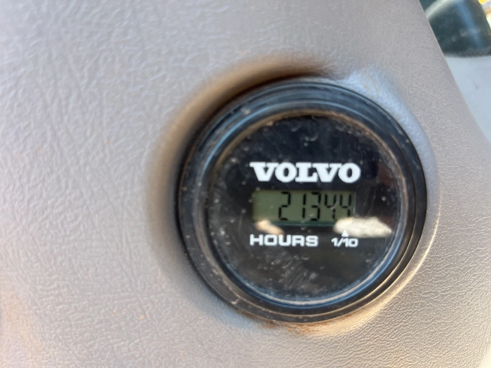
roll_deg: -1.2
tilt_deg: -6.7
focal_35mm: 26
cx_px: 246
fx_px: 369
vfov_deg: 53.1
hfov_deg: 67.3
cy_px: 184
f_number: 1.6
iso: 64
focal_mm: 5.1
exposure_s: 1/172
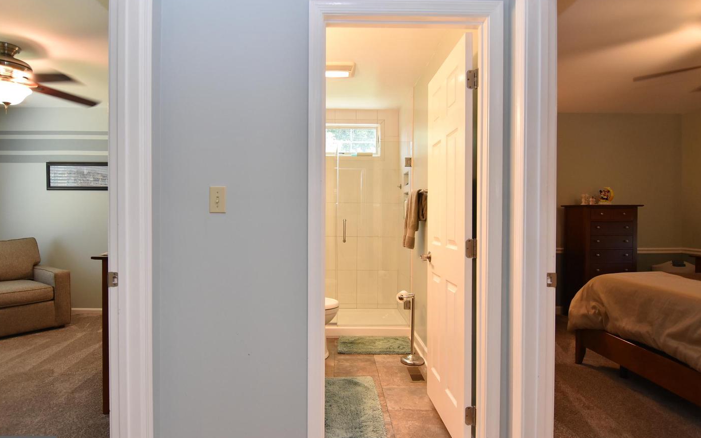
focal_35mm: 19
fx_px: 363
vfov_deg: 62.2
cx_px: 341
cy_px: 220
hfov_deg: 88.0
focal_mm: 12
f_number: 6.3
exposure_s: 1/40
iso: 800
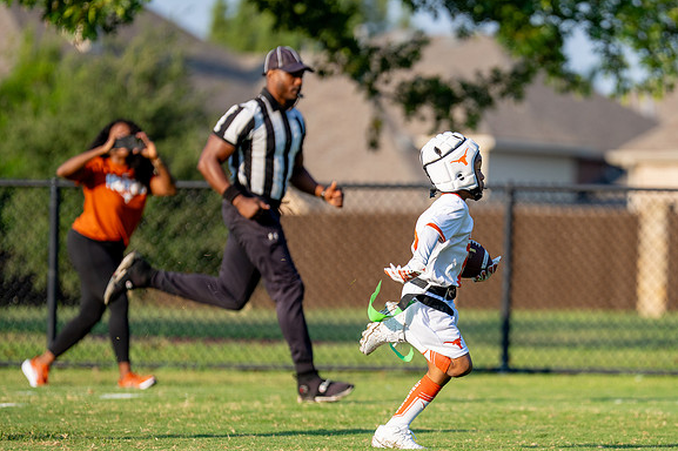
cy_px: 290
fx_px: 5534
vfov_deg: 4.7
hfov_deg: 7.0
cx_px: 482
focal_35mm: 294
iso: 200
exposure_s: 1/2000
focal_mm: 200
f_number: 2.8
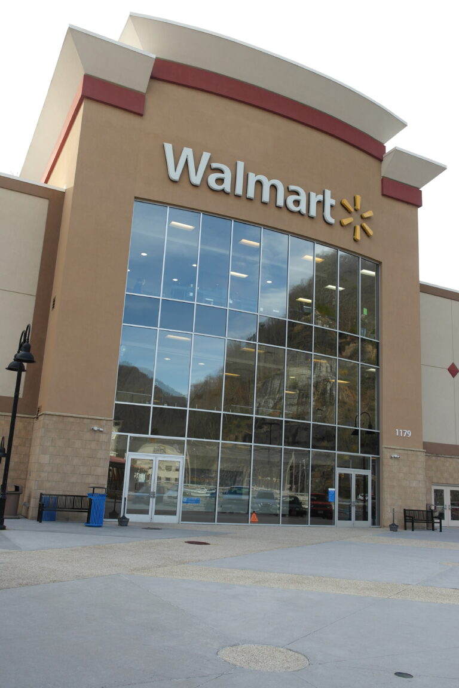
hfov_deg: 43.6
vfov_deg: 61.9
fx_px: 574
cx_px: 230
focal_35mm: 30
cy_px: 344
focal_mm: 20
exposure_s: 1/160
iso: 100
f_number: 4.5
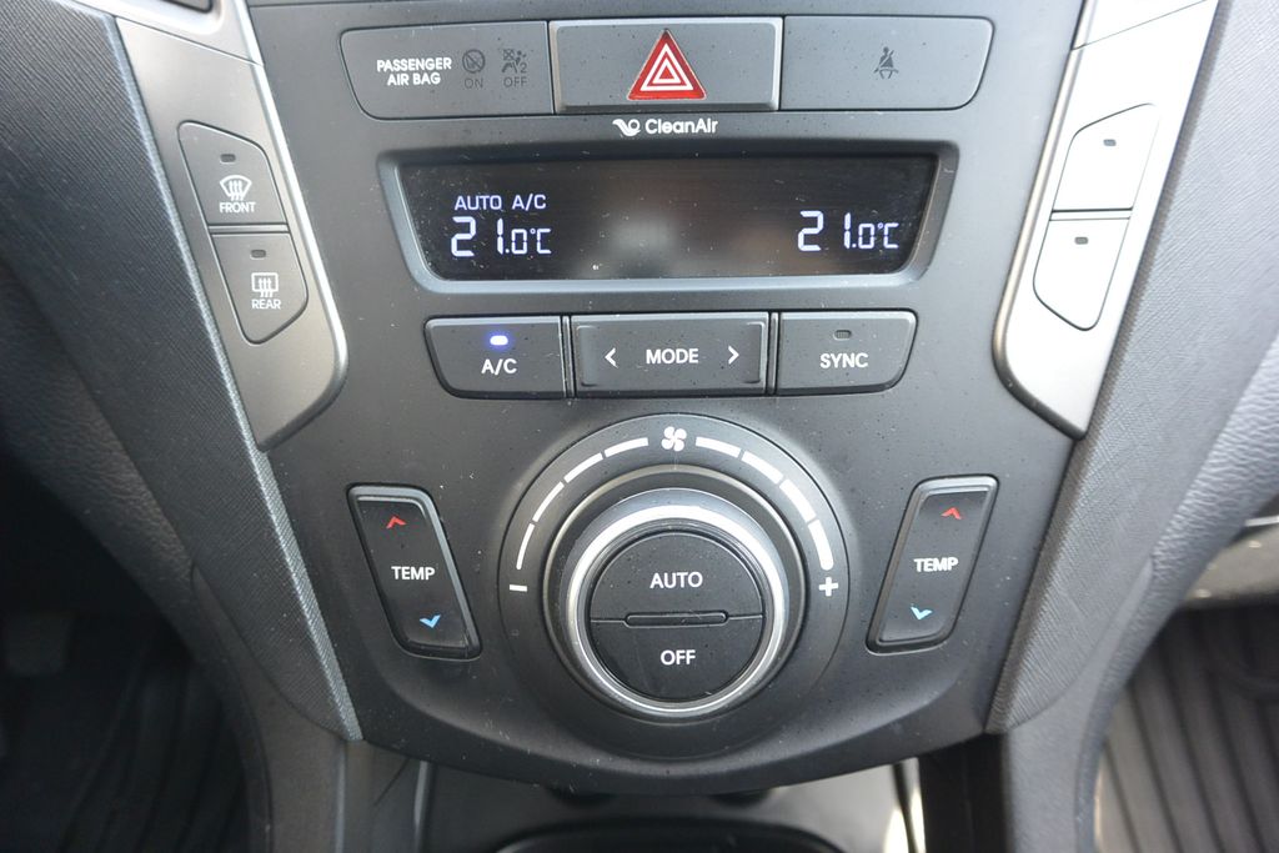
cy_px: 426
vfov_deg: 47.9
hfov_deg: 67.4
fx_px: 959
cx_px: 640
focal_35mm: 27
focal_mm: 10
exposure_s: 1/60
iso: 400
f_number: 3.5
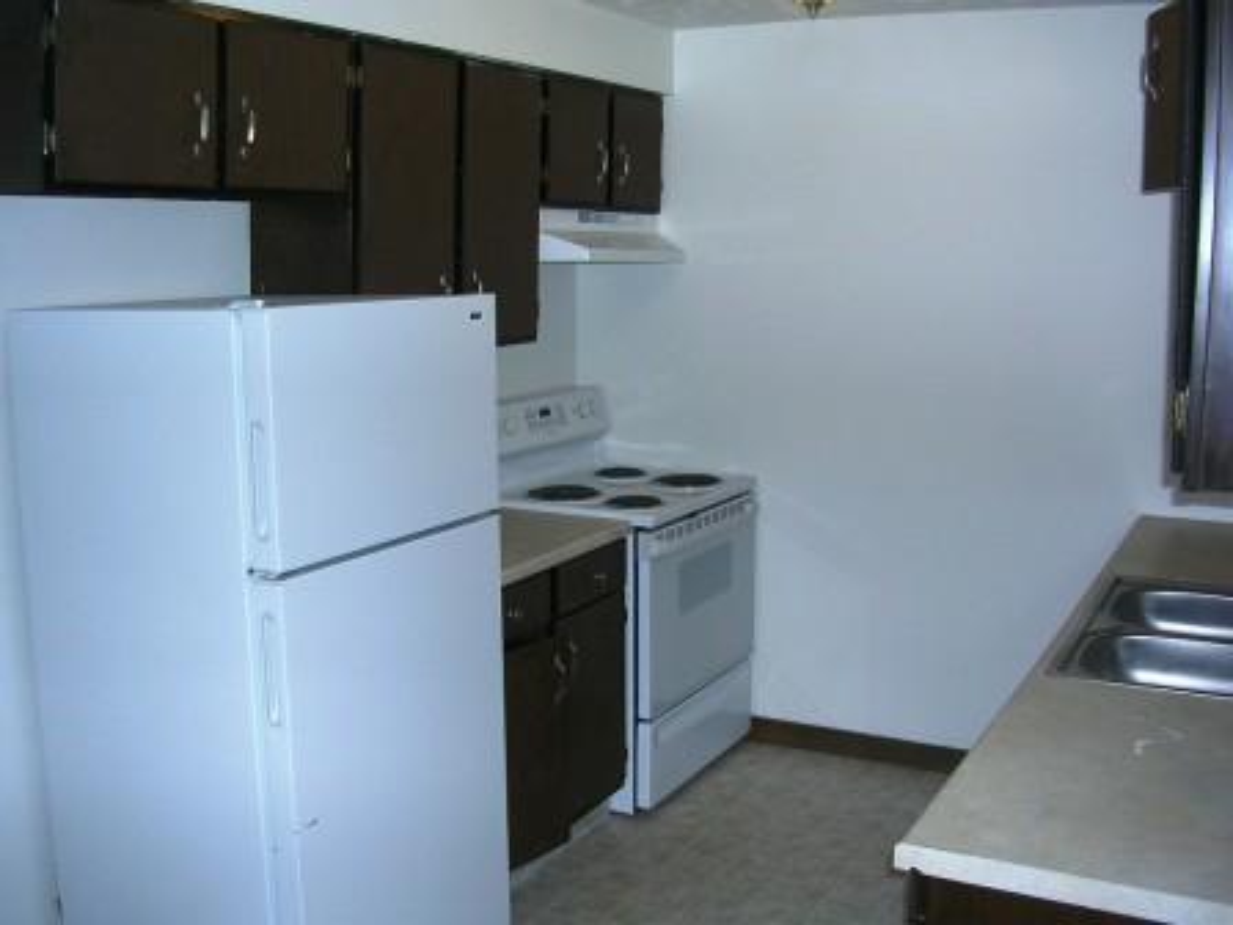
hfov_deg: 49.0
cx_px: 616
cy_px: 462
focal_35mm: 38
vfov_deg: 37.7
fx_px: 1354
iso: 50
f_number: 2.8
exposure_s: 1/60.1
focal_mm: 5.8
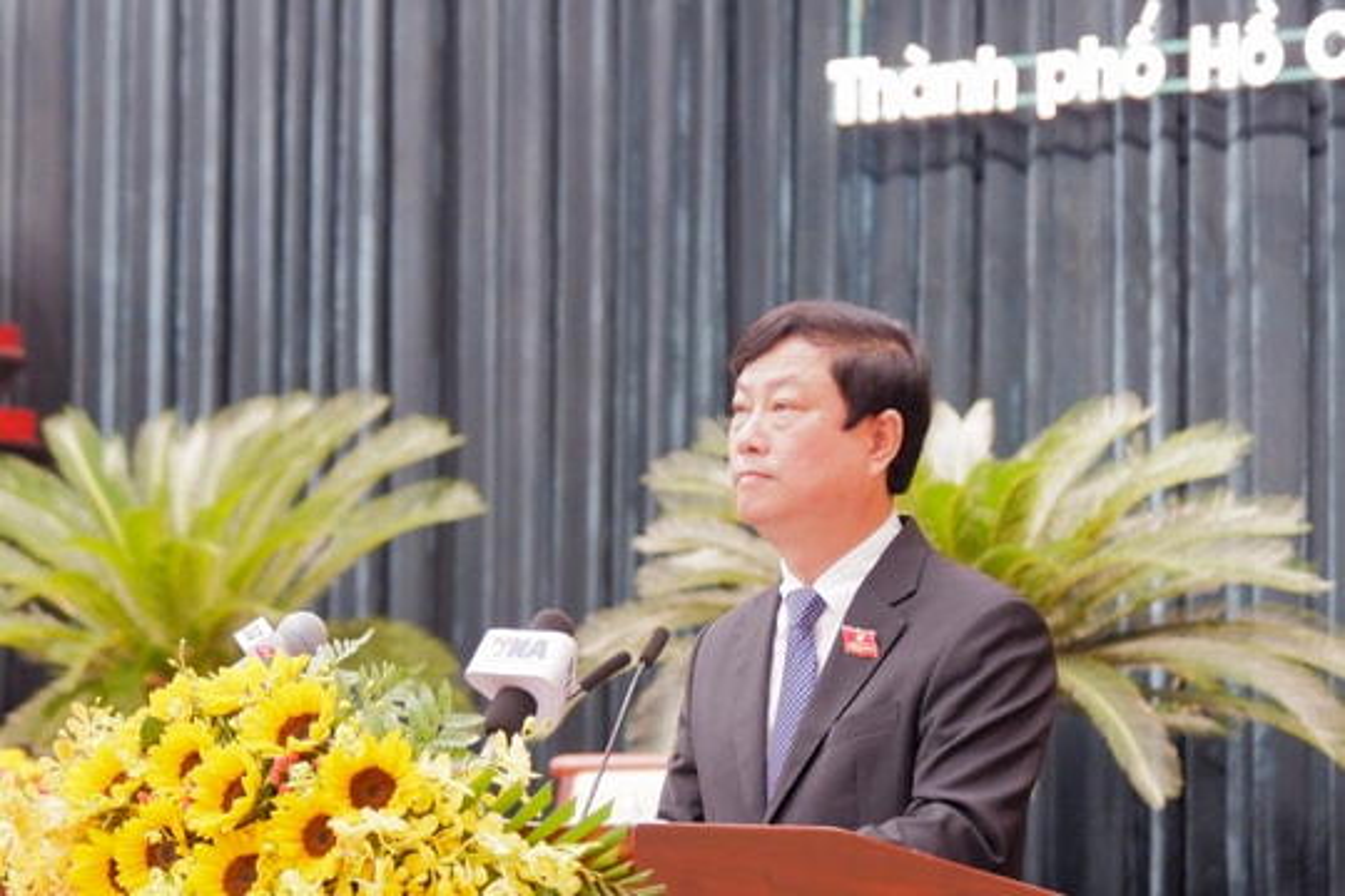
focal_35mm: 117
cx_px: 672
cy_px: 448
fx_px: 4371
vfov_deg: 11.7
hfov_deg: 17.5
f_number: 4
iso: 3200
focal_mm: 78.1
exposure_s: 1/60
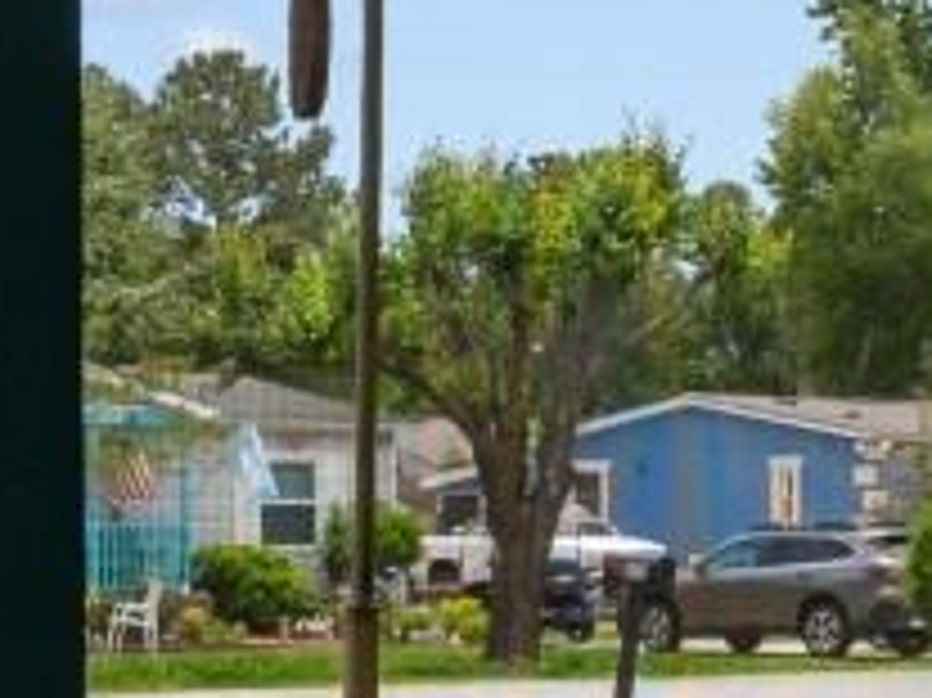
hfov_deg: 17.4
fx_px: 3041
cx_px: 518
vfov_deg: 13.1
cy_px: 477
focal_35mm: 113
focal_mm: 10
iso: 100
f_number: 8
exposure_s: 1/250
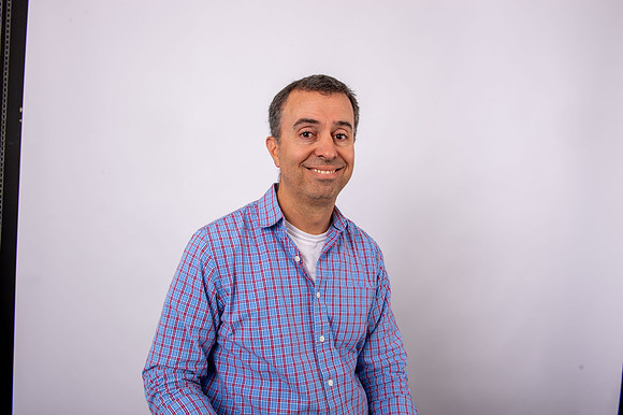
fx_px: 502
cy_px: 208
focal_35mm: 29
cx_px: 312
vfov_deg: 44.9
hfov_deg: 63.7
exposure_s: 1/250
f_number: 9
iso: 125
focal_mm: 29
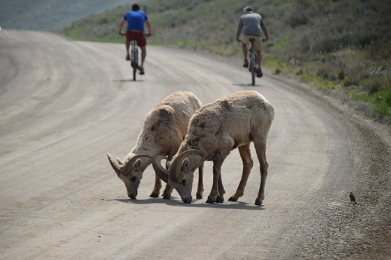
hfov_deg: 6.9
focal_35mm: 300
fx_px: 3257
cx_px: 196
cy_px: 130
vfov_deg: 4.6
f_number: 6.3
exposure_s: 1/500
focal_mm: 200
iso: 250
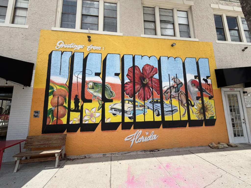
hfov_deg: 102.1
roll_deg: +1.7
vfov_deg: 85.7
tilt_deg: +10.1
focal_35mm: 14
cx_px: 126
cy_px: 94
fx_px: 102
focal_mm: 2.22
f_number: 2.2
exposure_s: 1/770
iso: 25
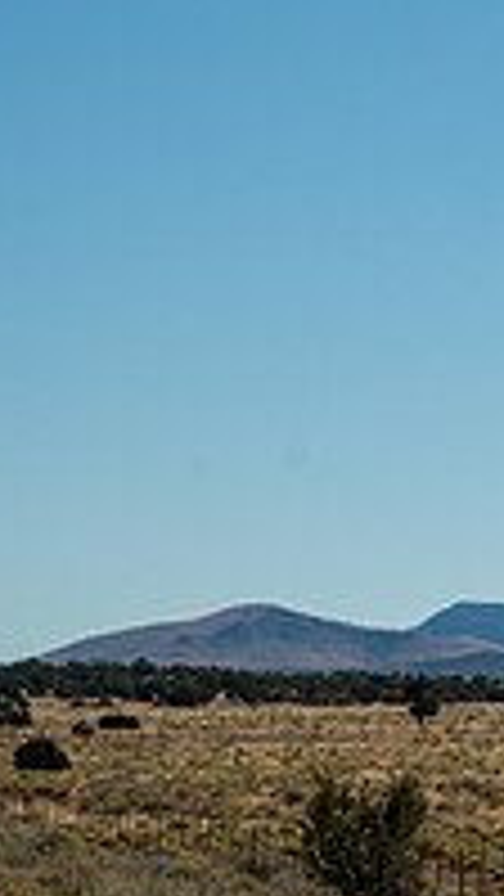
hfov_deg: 5.5
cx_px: 1246
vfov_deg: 10.1
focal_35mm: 214
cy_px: 450
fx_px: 5082
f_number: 8
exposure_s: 1/1600
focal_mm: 70
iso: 400
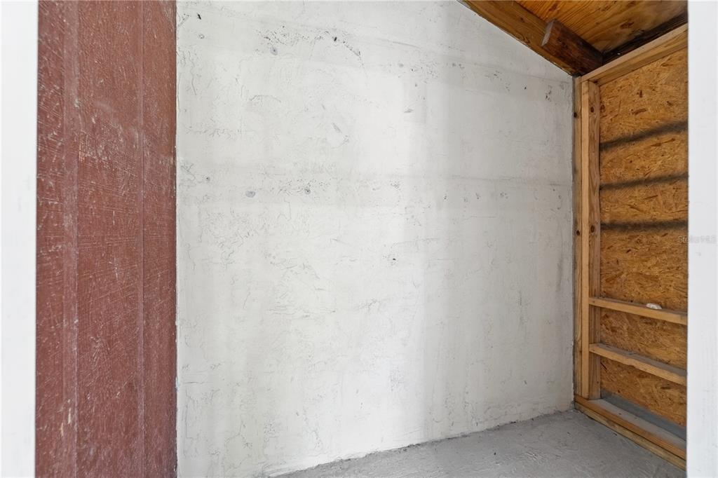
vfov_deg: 77.3
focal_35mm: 15
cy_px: 239
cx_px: 359
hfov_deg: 100.4
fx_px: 299
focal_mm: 10
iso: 250
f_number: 8
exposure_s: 1/20
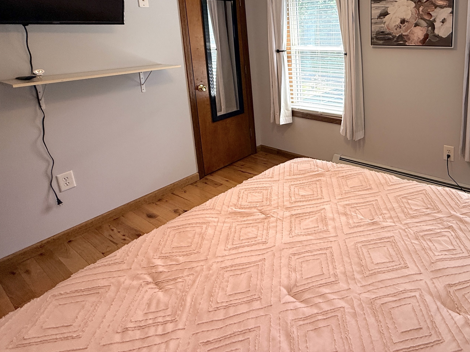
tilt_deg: -9.4
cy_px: 77
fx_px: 299
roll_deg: +1.6
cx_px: 356
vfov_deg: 57.1
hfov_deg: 70.9
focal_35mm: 22
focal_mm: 2.22
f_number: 2.2
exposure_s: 1/120
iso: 125
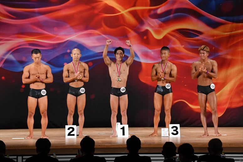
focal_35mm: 150
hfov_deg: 13.7
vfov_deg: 9.1
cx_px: 122
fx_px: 1012
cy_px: 81
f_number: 5.6
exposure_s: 1/400
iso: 3200
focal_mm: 100
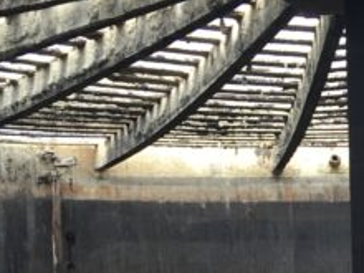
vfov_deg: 10.5
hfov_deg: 14.2
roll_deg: +2.2
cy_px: 447
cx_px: 430
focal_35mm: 135
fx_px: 1420
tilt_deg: -3.4
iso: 25
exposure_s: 1/119
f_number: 2.2
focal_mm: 4.15
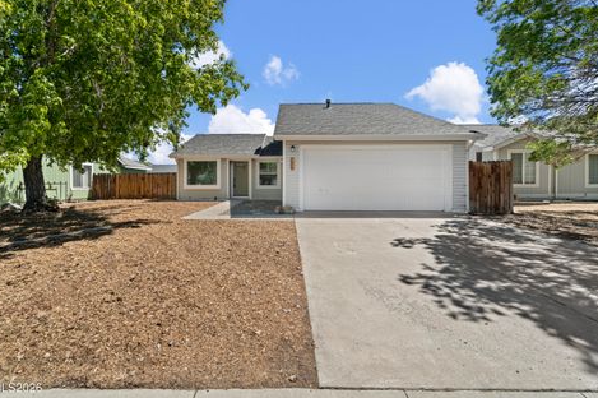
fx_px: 266
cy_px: 195
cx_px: 283
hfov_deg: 96.7
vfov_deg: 73.7
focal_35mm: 16
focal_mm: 10
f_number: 8
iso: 100
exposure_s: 1/40
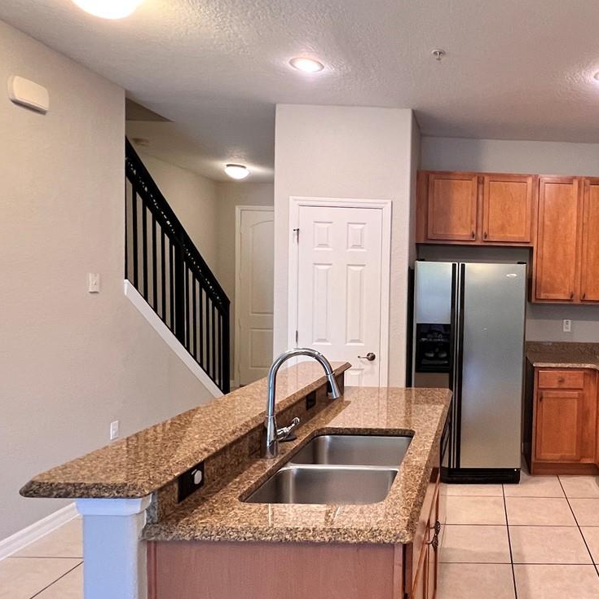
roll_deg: -1.7
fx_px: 489
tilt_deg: -1.3
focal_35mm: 25
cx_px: 501
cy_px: 306
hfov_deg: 57.0
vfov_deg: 62.9
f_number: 1.8
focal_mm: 1.57
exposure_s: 1/60
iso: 250
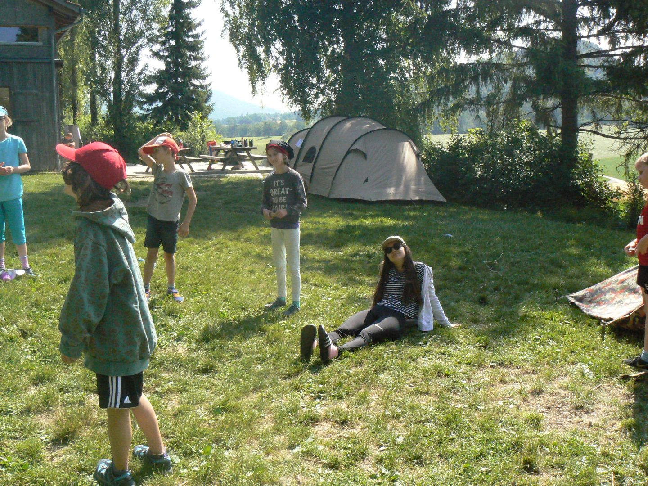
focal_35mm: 36
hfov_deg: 51.4
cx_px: 324
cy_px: 243
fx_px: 674
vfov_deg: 39.7
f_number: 8
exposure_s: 1/500
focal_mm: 6
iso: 400
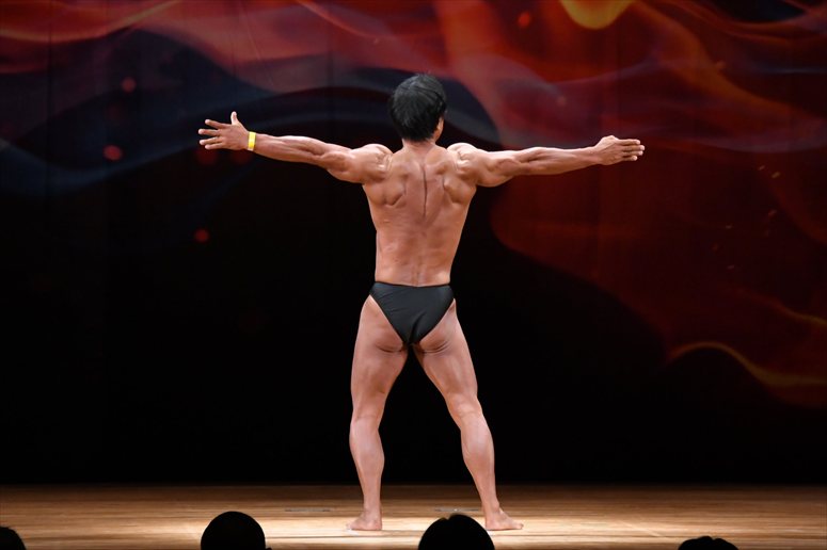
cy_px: 275
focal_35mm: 240
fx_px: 5511
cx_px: 414
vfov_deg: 5.7
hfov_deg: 8.6
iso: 4000
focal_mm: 160
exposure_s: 1/400
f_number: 5.6
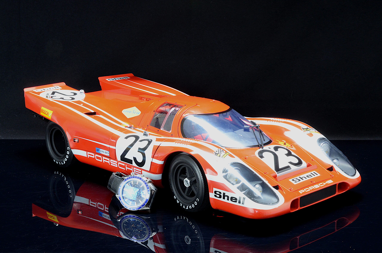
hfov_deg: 33.5
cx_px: 191
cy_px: 126
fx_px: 635
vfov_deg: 22.5
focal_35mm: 60
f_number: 18
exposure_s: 1/2.5
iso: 800
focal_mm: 40
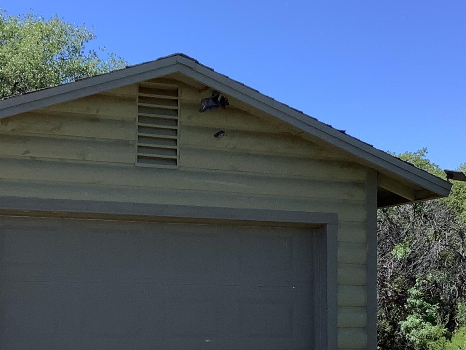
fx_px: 1090
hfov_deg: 24.1
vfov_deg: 18.0
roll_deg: +0.2
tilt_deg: +1.2
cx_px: 186
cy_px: 295
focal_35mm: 81
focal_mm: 3.3
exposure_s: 1/815
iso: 25
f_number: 2.4
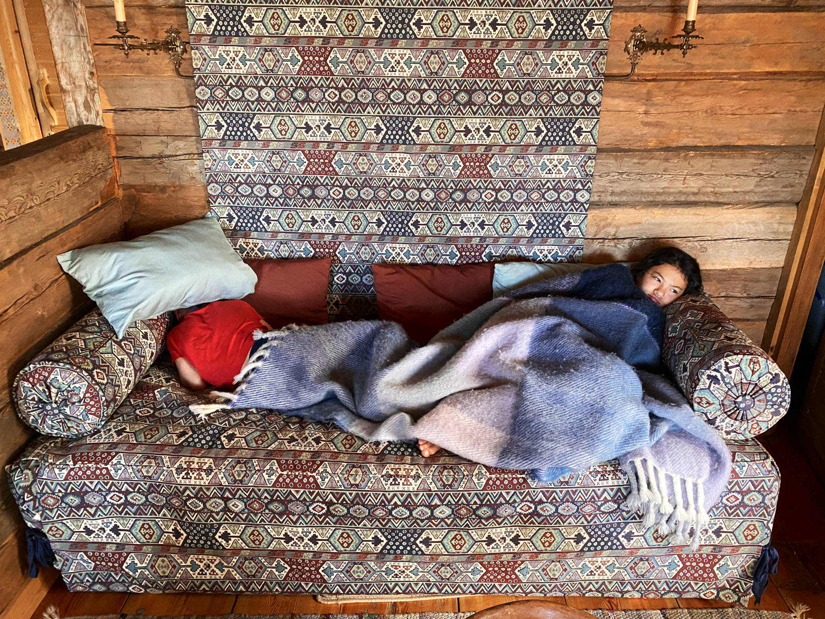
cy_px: 310
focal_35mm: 26
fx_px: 620
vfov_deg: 53.1
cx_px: 412
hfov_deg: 67.3
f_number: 1.8
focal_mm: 4.25
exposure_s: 1/40
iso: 500
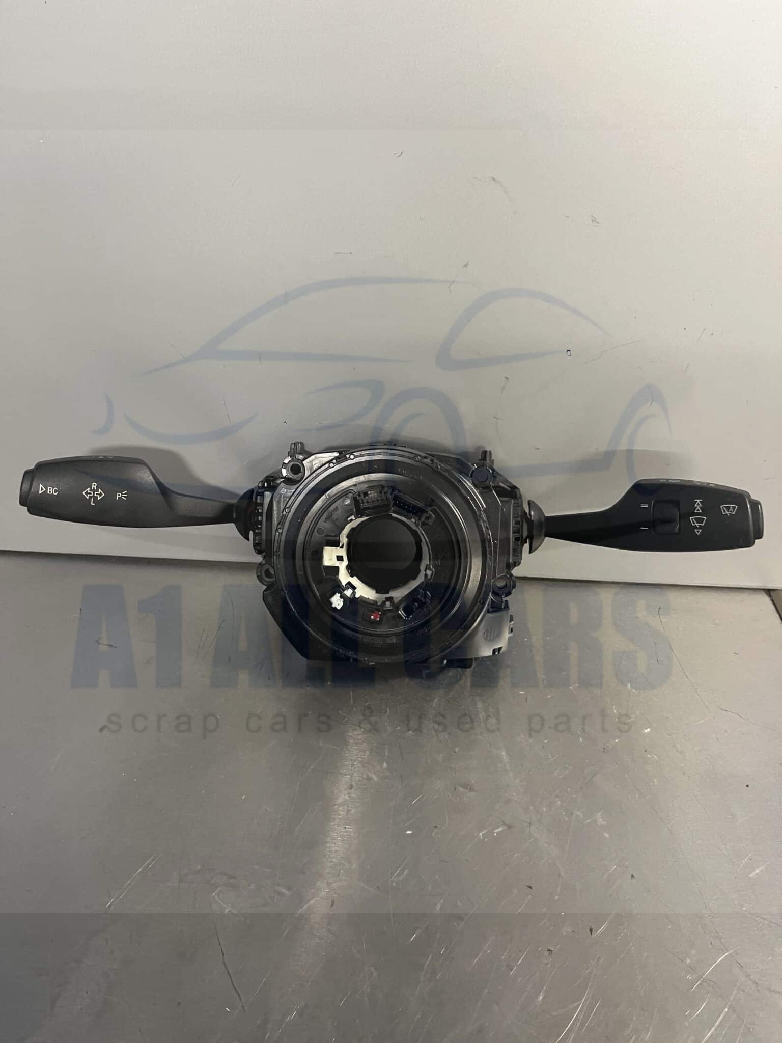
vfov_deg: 67.3
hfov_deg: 53.1
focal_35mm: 26
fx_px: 783
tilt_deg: -37.5
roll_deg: +0.1
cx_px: 391
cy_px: 522
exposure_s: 1/50
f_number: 1.6
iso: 320
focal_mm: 5.1
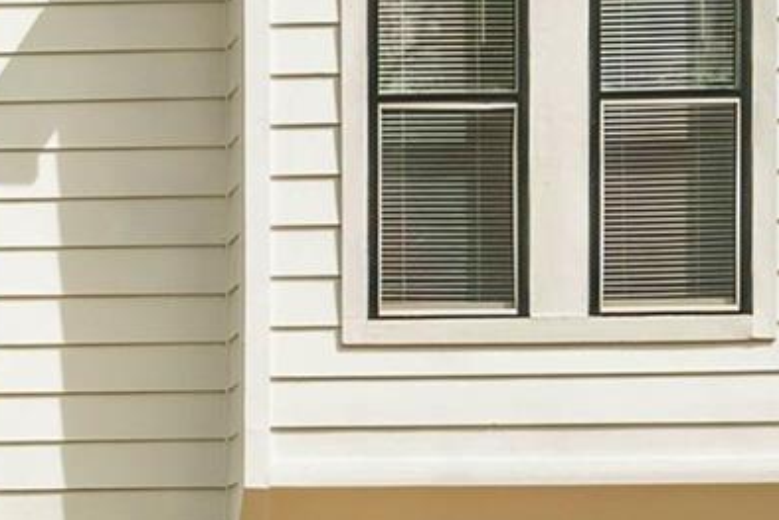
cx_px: -471
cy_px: 363
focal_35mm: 156
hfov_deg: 12.4
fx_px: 3377
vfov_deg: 8.8
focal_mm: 30
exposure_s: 1/60
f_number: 8
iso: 100
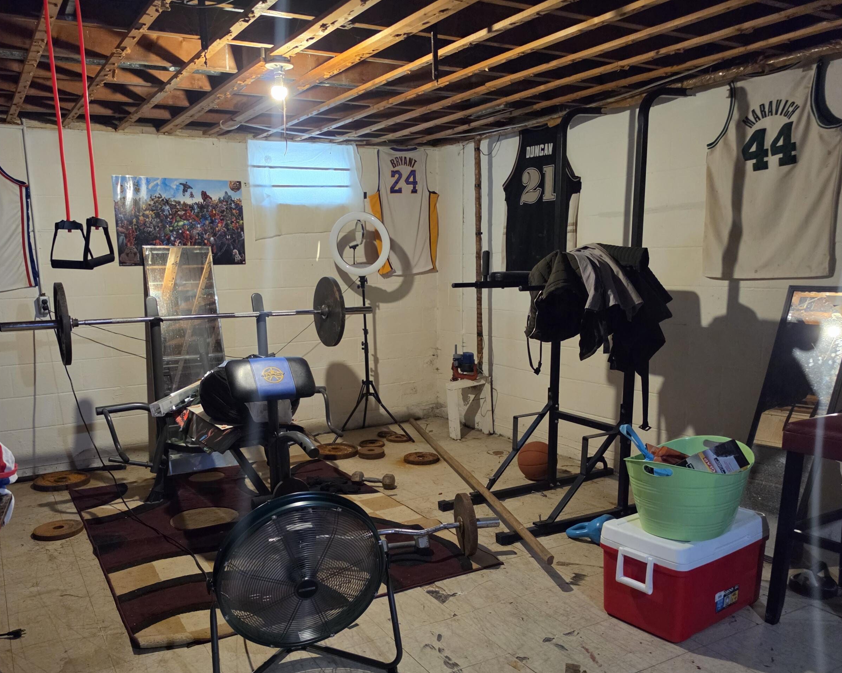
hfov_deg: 61.9
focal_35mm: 28
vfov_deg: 51.3
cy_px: 392
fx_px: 698
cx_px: 358
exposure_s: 1/120
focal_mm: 6.5
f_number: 1.4
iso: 1250
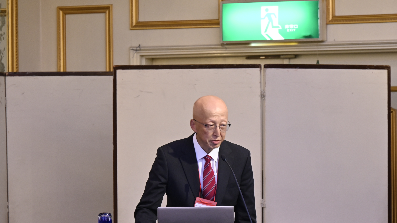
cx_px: 215
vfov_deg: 3.5
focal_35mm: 343
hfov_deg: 6.3
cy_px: 175
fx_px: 3611
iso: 1000
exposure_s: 1/25
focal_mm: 200
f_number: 6.3
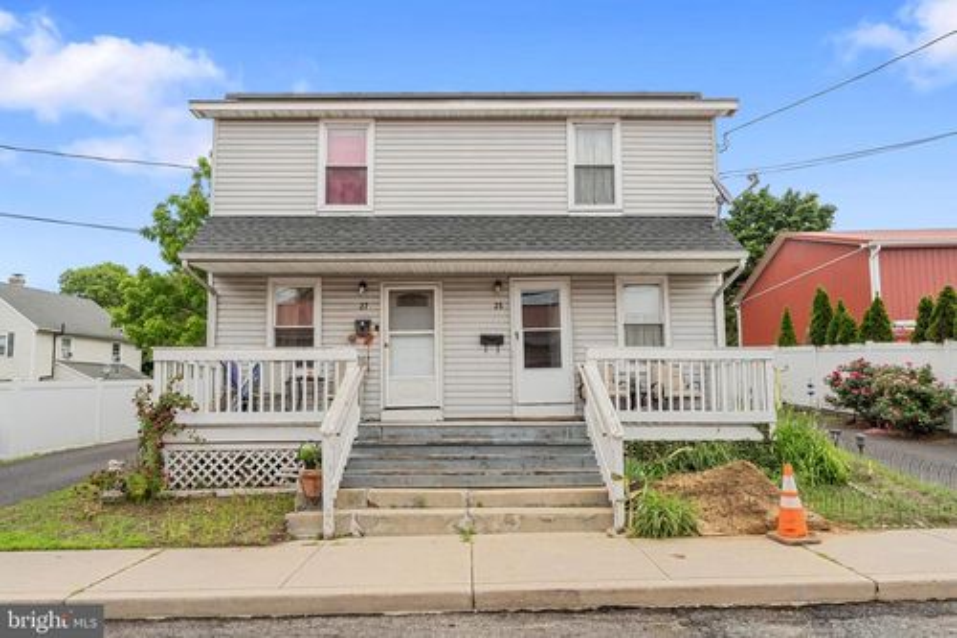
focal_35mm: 21
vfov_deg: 59.5
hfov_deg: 81.2
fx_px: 558
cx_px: 478
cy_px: 319
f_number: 8
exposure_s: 1/1000
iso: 1600
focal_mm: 21
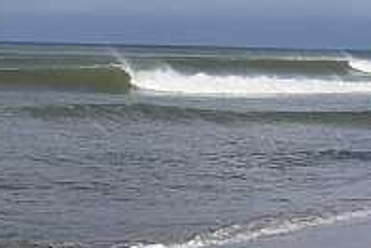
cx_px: 337
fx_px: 2220
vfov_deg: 6.4
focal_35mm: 215
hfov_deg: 9.5
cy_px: 36
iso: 200
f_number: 11
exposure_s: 1/500
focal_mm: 55
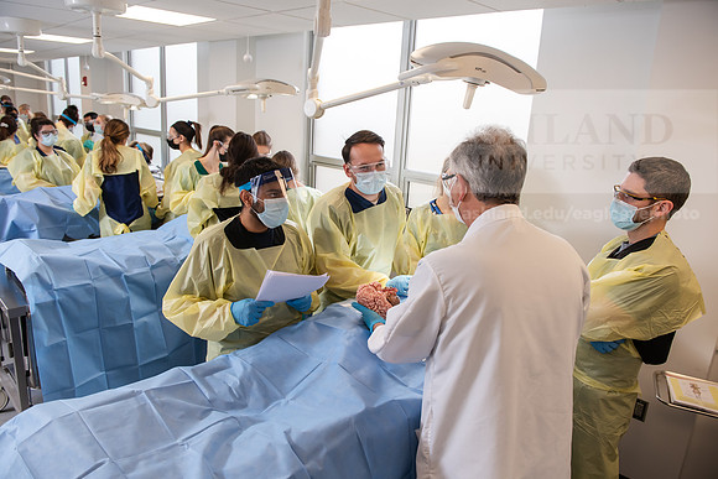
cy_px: 240
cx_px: 359
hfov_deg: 69.4
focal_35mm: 26
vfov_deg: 49.6
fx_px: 519
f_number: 4.5
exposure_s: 1/200
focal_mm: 26
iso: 500
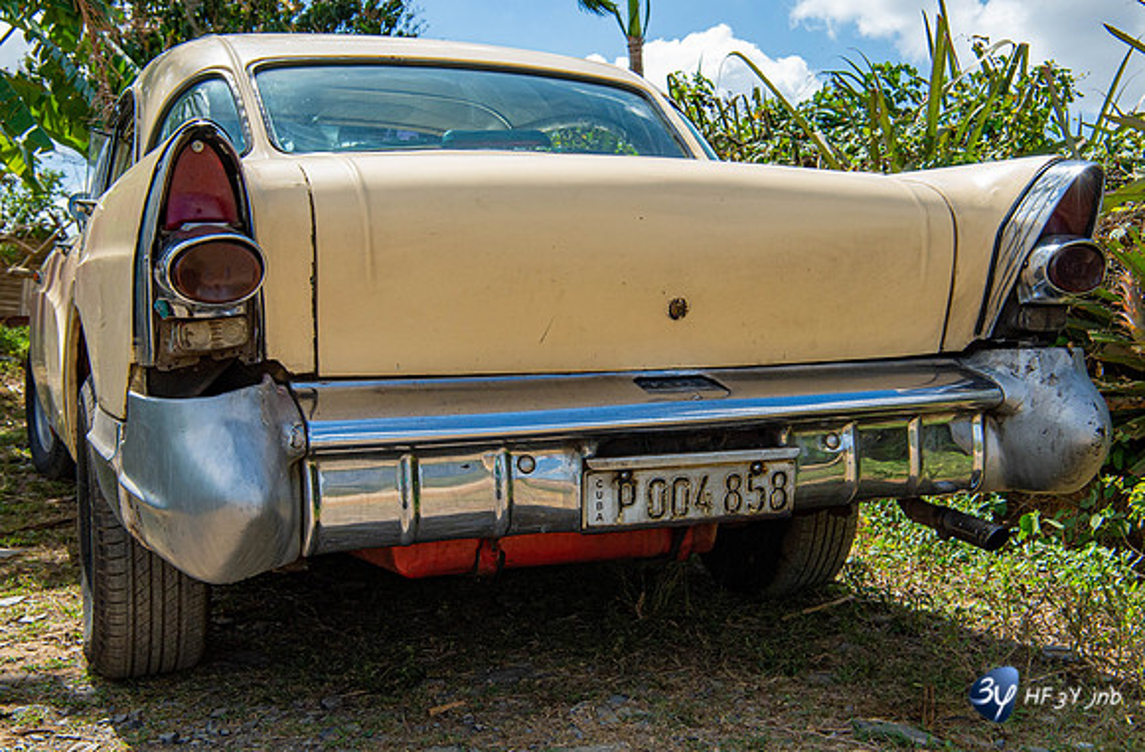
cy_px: 364
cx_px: 639
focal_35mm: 45
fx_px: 1418
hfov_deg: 43.9
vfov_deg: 29.7
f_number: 9
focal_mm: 40
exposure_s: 1/2000
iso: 1250
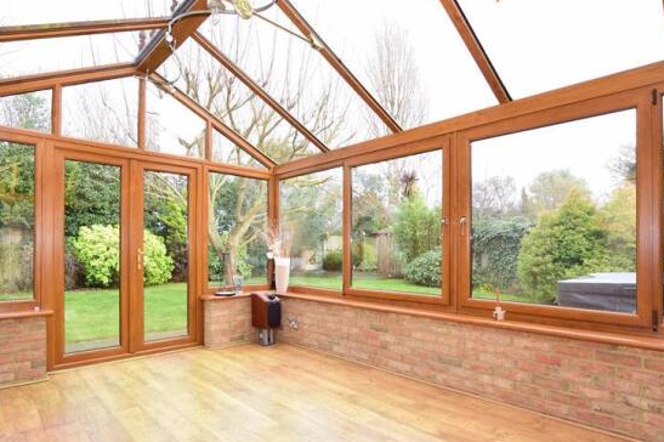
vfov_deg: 67.2
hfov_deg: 89.3
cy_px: 237
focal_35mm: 18
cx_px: 279
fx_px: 332
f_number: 5.6
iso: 400
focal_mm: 10
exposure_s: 1/60
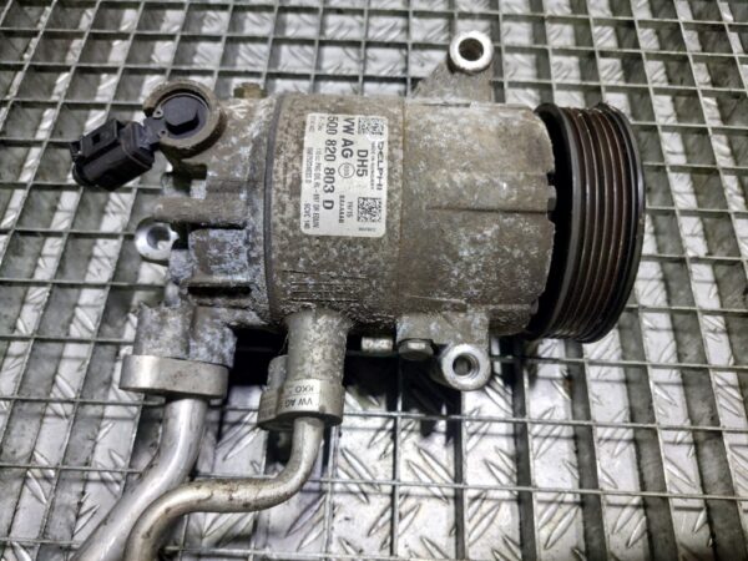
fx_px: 540
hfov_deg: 69.4
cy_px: 280
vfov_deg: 54.9
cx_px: 374
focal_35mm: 25
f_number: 1.8
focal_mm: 5.23
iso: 160
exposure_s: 1/50
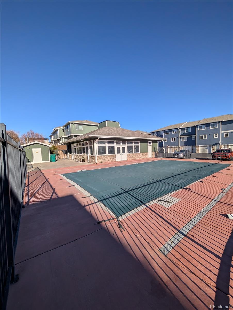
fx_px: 107
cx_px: 116
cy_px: 155
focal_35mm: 12
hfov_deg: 94.6
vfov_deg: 110.5
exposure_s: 1/4505
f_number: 1.7
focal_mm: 2.02
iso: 49
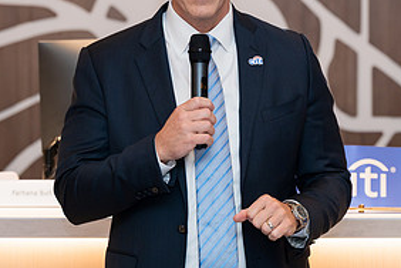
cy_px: 41
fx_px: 2183
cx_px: 205
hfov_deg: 10.5
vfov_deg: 7.0
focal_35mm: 196
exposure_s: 1/160
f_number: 3.2
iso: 400
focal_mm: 89
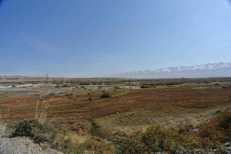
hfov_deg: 89.9
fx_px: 116
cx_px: 116
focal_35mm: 18
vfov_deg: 67.5
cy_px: 77
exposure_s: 1/160
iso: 100
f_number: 8
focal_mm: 6.7
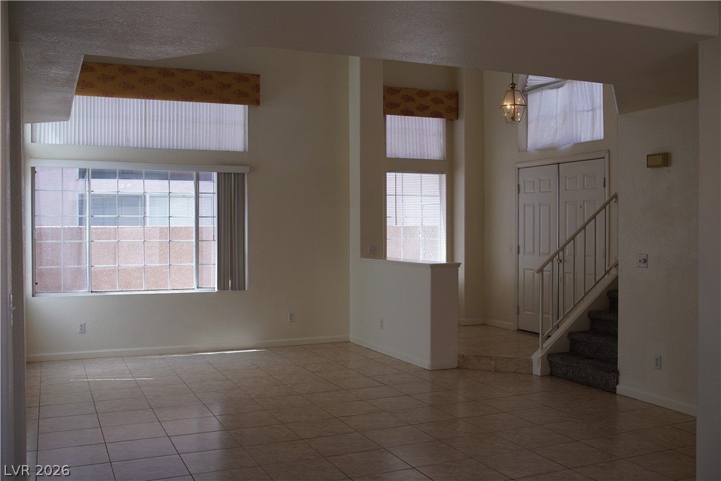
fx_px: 691
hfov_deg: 55.1
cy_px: 240
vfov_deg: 38.4
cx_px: 360
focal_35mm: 34
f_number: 4
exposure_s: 1/160
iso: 125
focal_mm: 23
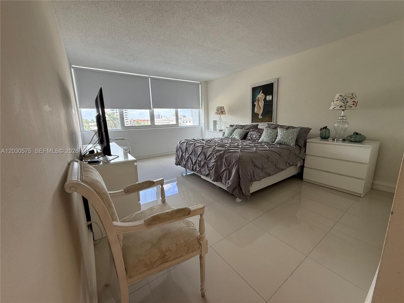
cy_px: 152
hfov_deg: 102.1
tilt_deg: -11.6
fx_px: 163
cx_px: 202
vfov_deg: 85.7
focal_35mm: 14
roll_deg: +1.6
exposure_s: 1/99
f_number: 2.2
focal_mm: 2.22
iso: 80
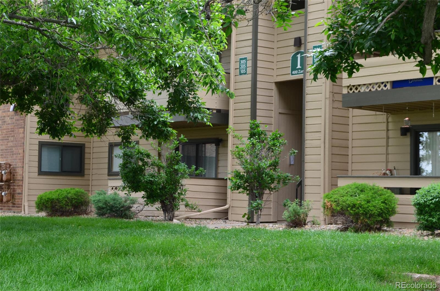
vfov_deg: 18.8
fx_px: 878
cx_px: 220
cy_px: 146
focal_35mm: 72
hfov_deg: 28.1
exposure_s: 1/80
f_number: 8
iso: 400
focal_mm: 48
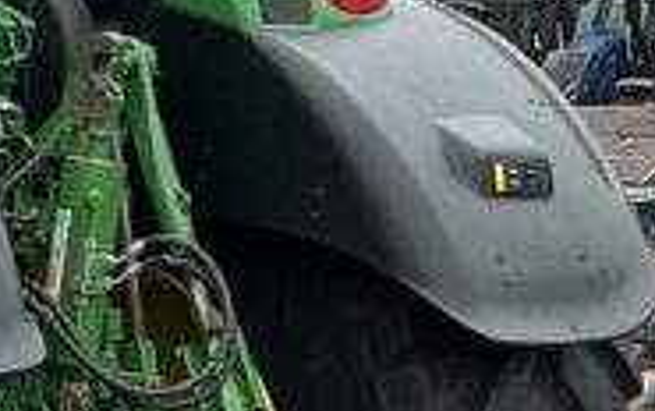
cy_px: 213
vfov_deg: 8.0
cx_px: -96
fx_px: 2930
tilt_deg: -0.8
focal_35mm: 164
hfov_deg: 12.5
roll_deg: -2.9
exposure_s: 1/962
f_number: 1.8
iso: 25
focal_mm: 3
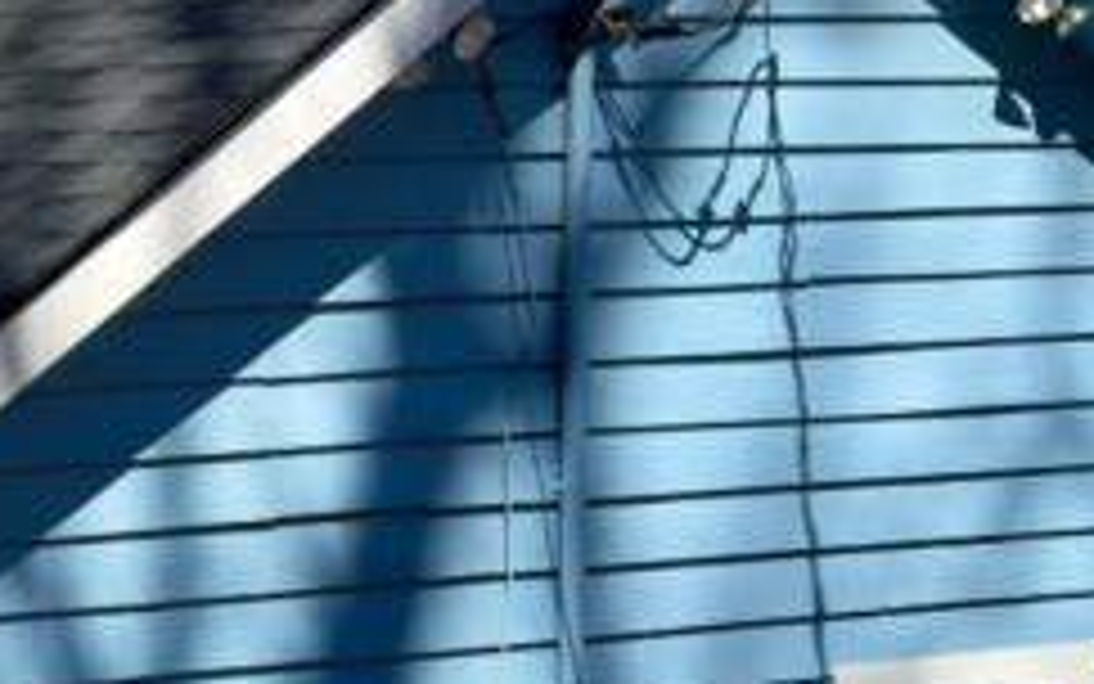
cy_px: 648
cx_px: -581
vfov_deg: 6.8
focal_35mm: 194
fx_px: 5785
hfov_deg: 10.4
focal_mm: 6.76
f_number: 1.78
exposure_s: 1/5376
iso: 100
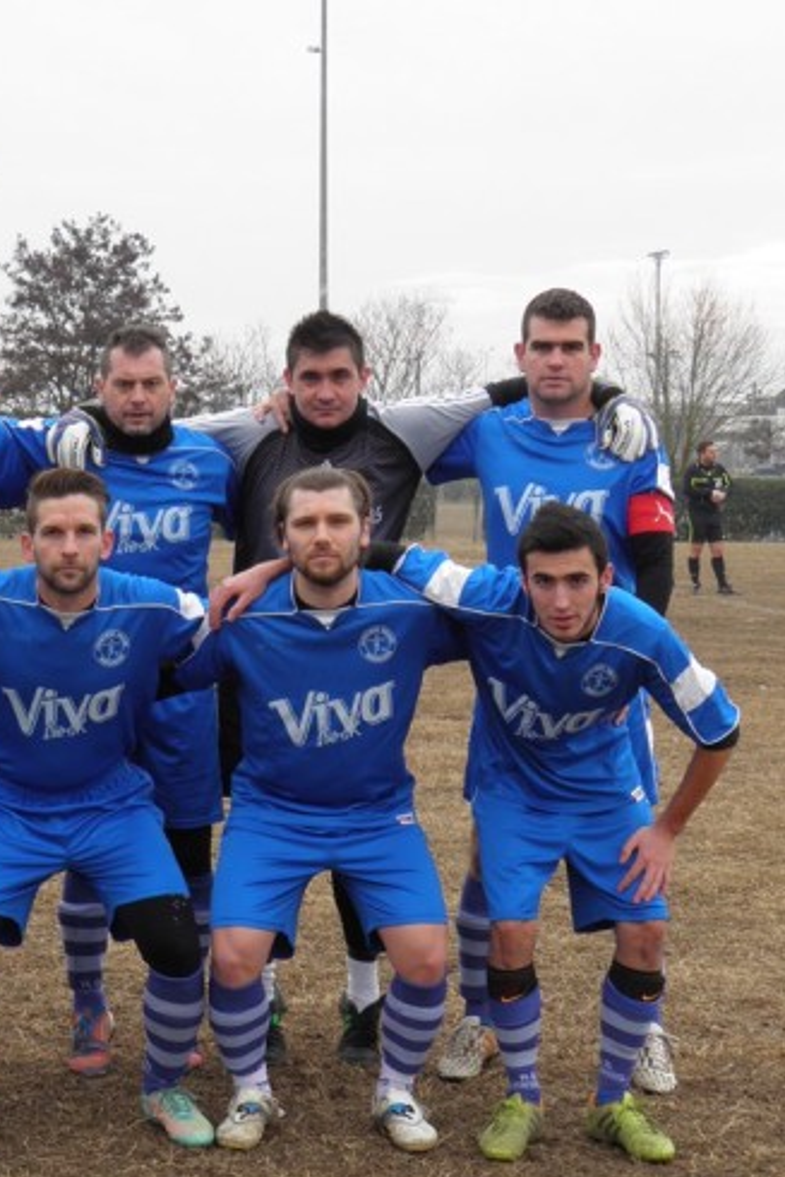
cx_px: 26
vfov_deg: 26.3
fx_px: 2517
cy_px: 592
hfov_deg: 17.4
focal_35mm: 77
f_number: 5.8
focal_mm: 10
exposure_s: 1/80
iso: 50
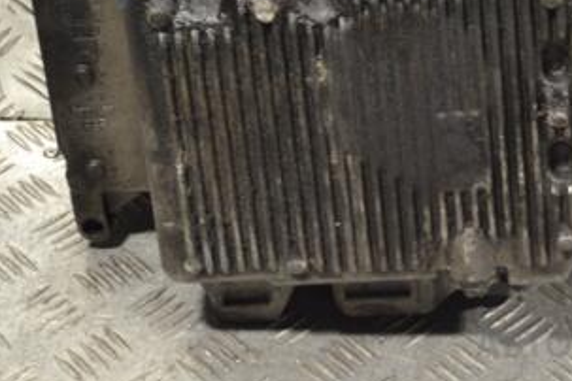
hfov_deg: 19.5
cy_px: 15
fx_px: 1652
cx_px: 440
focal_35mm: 104
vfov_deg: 13.0
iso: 250
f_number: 5
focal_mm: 35
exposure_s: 1/30
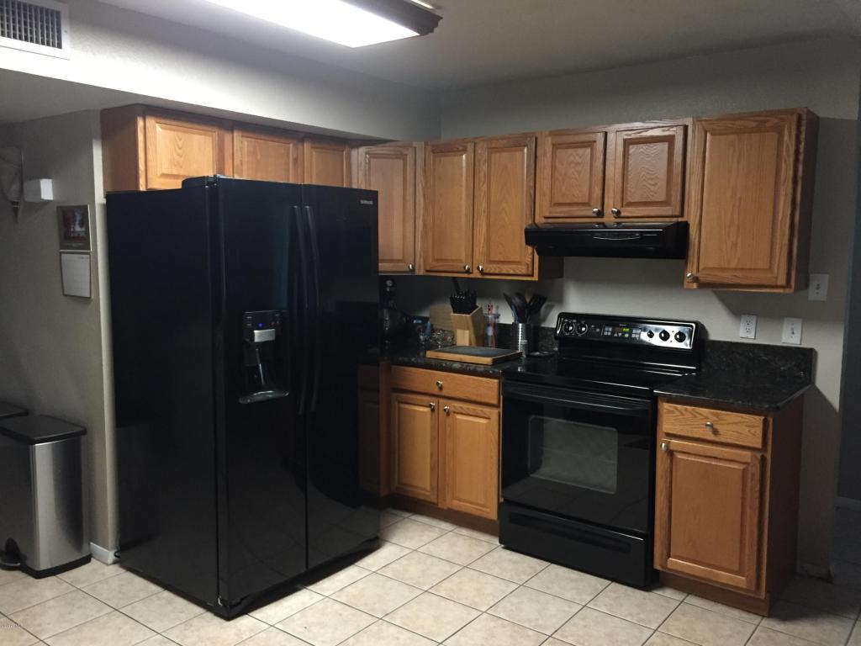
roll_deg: -1.0
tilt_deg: -5.7
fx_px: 721
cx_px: 430
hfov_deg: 61.7
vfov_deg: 48.2
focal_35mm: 29
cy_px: 323
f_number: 2.2
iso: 250
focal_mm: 4.15
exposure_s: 1/17
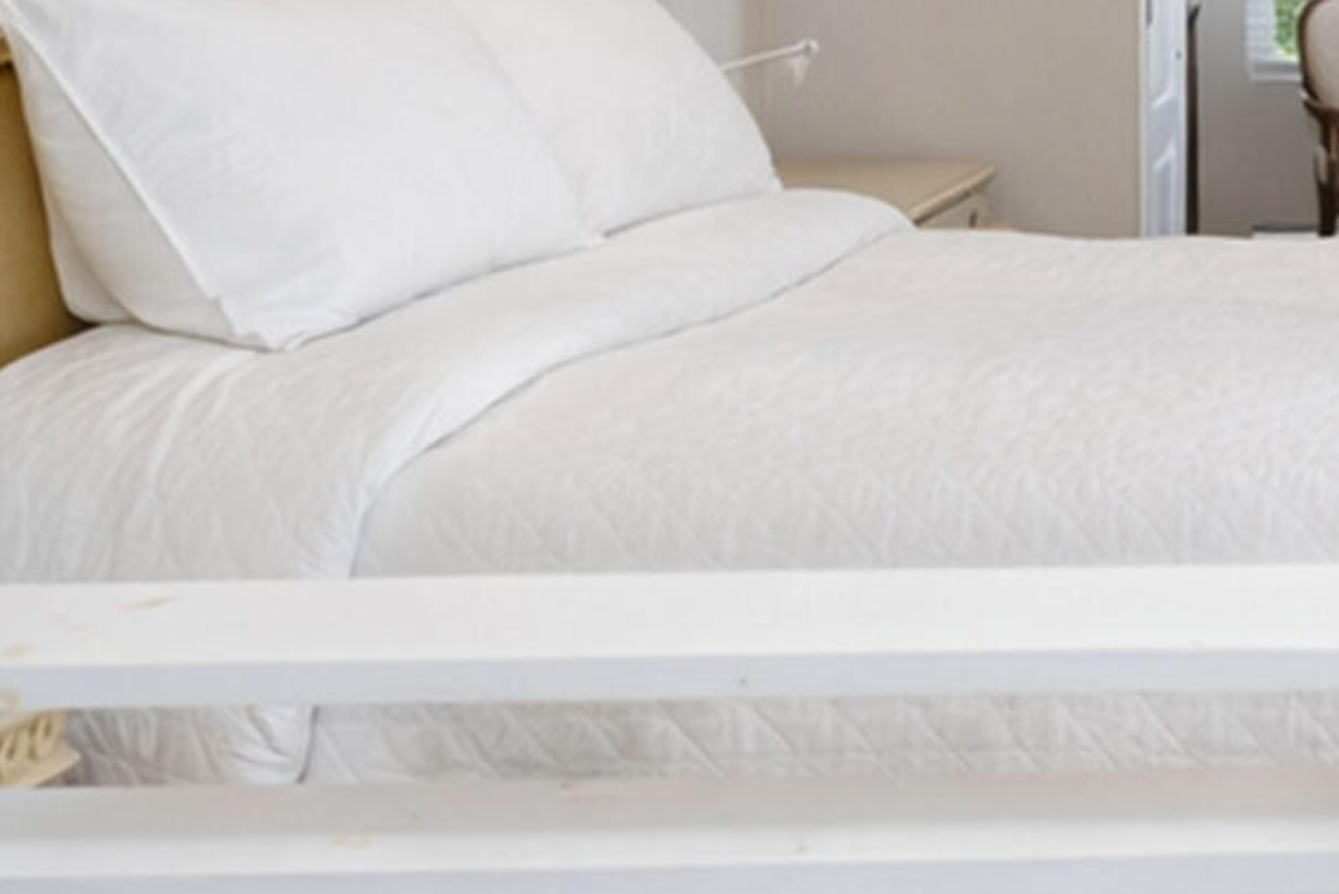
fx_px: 2493
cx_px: 1573
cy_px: -154
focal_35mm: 67
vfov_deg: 19.3
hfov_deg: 26.9
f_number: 4
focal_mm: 16
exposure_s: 1/30
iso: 64
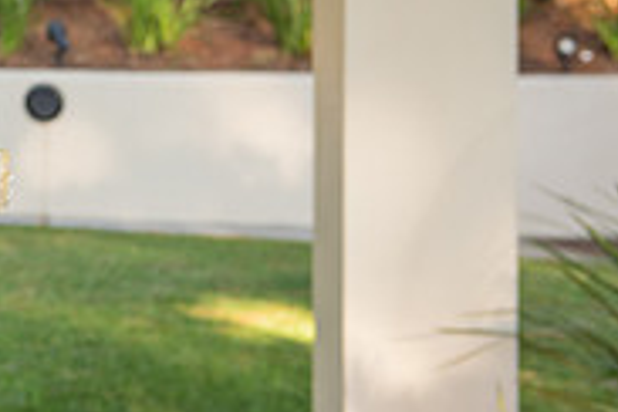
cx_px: -348
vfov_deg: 8.2
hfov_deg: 11.8
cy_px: -144
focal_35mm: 165
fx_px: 2832
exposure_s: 1/200
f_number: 5.6
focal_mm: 52
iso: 400
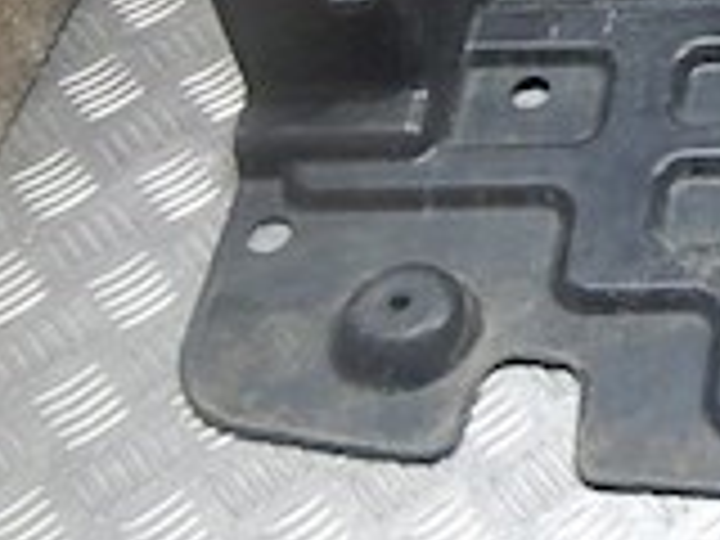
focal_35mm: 112
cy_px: -279
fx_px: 2330
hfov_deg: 15.7
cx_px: 1174
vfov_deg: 12.5
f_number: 3.9
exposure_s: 1/30
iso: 360
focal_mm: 5
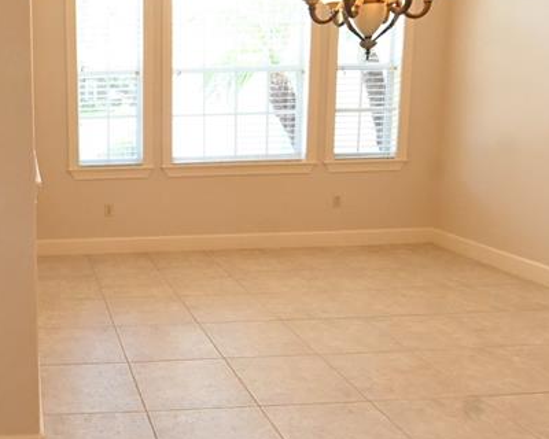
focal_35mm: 36
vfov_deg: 41.1
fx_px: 585
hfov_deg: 44.9
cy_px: 188
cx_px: 38
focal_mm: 10
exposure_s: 1/60
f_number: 8
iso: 2000
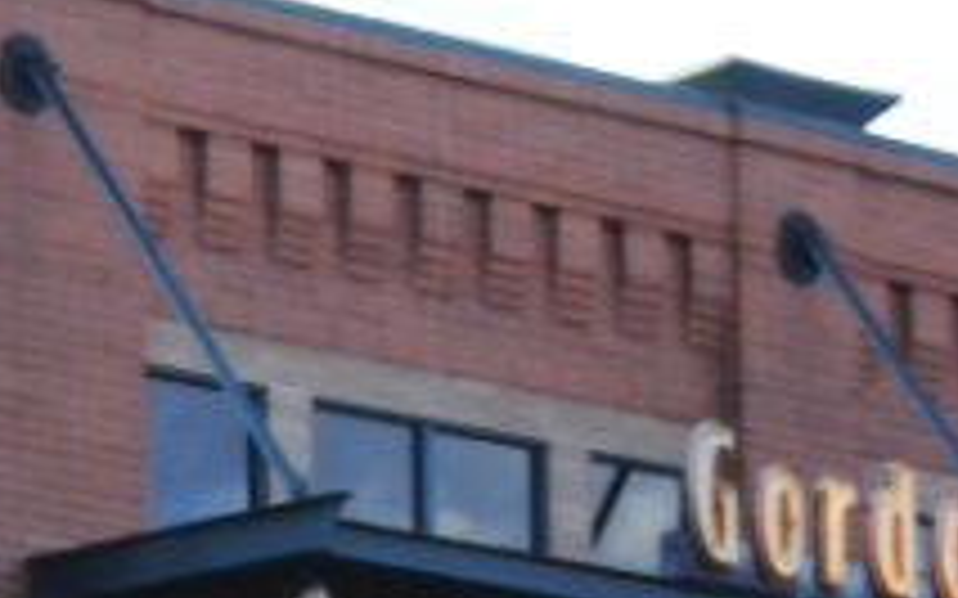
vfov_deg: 5.1
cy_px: 1192
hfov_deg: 8.0
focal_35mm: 251
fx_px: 6562
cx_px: -994
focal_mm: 35
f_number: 4
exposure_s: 1/1250
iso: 800
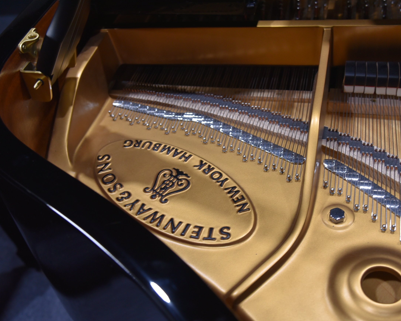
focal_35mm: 44
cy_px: 178
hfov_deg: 42.0
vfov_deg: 34.1
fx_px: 522
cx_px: 204
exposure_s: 1/125
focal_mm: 34
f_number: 5.6
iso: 800
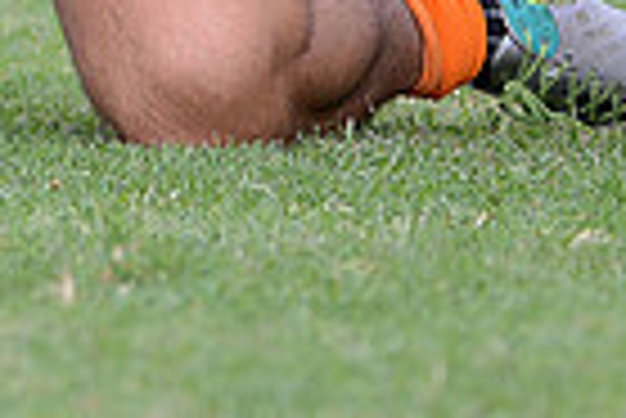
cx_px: 108
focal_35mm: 1253
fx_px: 21811
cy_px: -402
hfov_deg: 1.6
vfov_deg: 1.1
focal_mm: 300
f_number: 2.8
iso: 200
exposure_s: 1/800
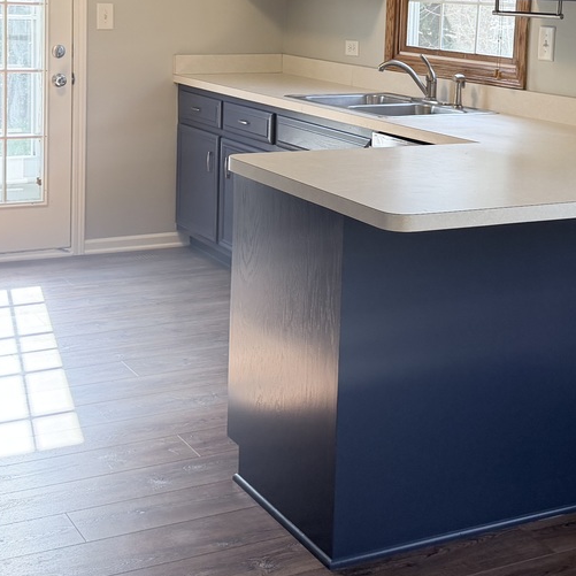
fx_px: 1148
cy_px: 120
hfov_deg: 28.2
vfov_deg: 27.6
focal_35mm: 61
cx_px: 301
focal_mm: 6.76
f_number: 1.78
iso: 125
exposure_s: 1/194
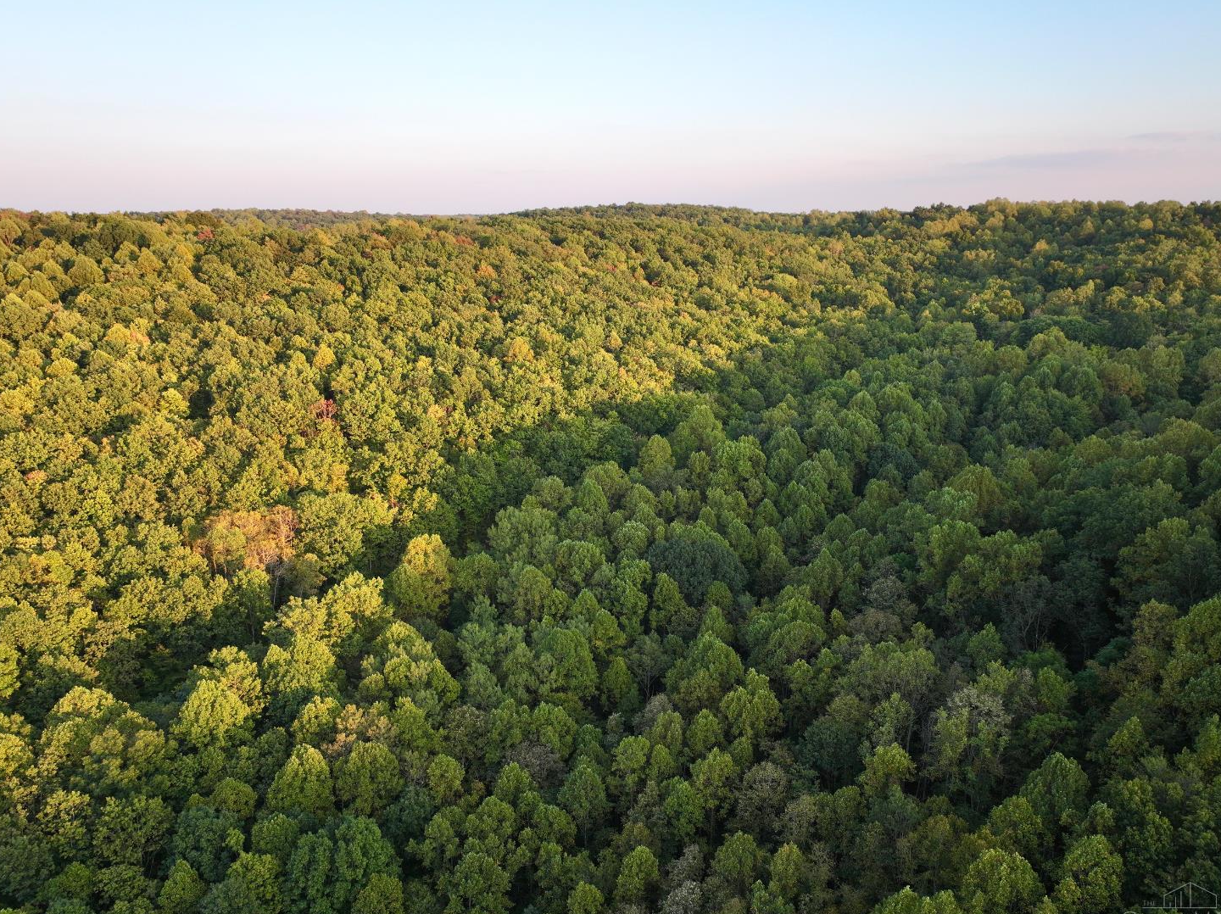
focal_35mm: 25
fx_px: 881
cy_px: 474
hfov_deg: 69.4
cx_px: 615
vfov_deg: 54.8
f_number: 2.8
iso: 140
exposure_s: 1/15
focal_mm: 12.29
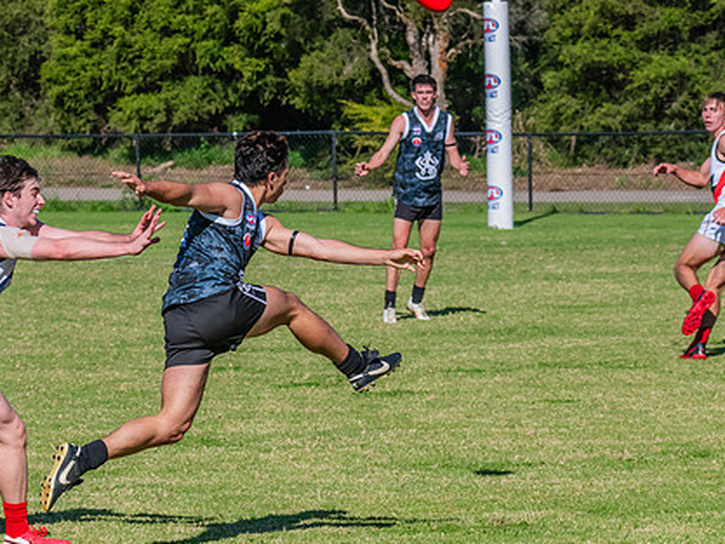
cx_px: 203
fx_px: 7395
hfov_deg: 5.6
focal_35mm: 353
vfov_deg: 4.2
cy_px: 242
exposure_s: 1/1600
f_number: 14
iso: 1600
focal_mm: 240
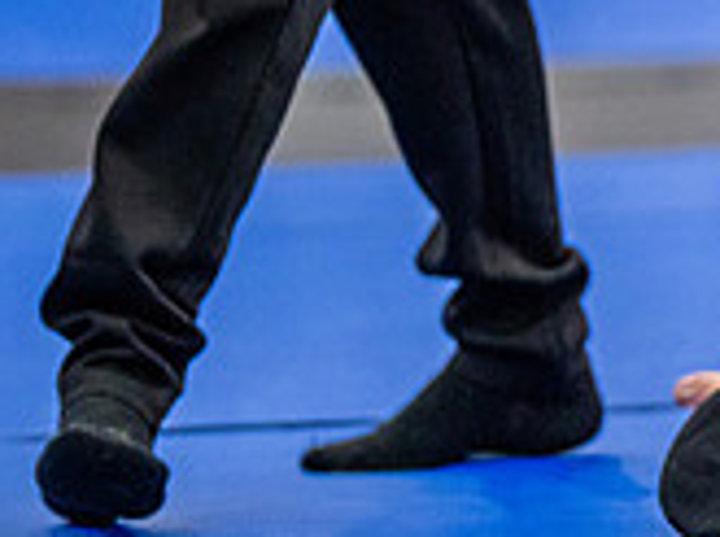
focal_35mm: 678
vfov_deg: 2.2
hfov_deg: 2.9
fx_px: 14071
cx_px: 1143
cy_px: 207
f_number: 2.8
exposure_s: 1/500
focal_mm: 200
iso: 5000
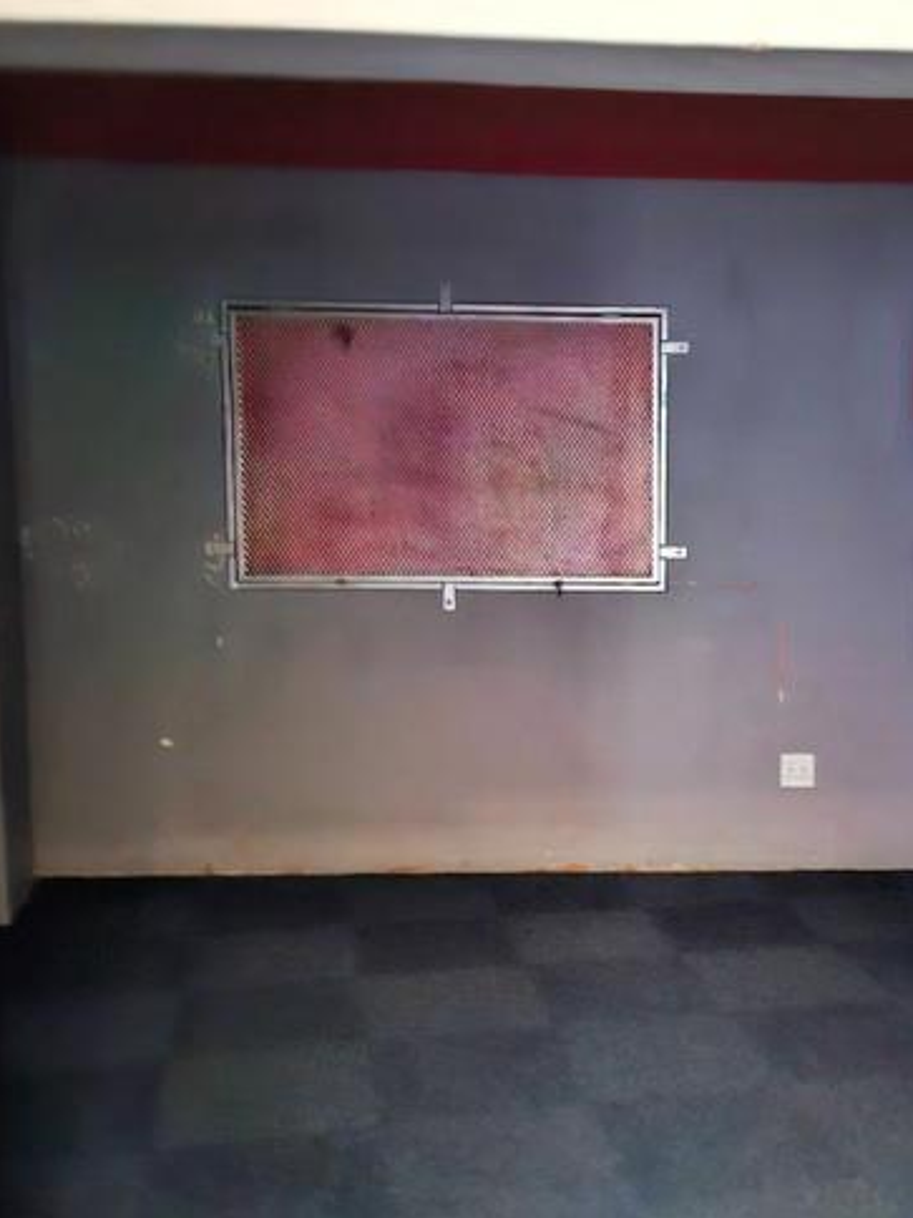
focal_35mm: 38
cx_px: 677
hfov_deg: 36.9
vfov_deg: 49.0
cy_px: 612
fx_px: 1336
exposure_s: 1/8
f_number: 1.8
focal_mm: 5.54
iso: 1250
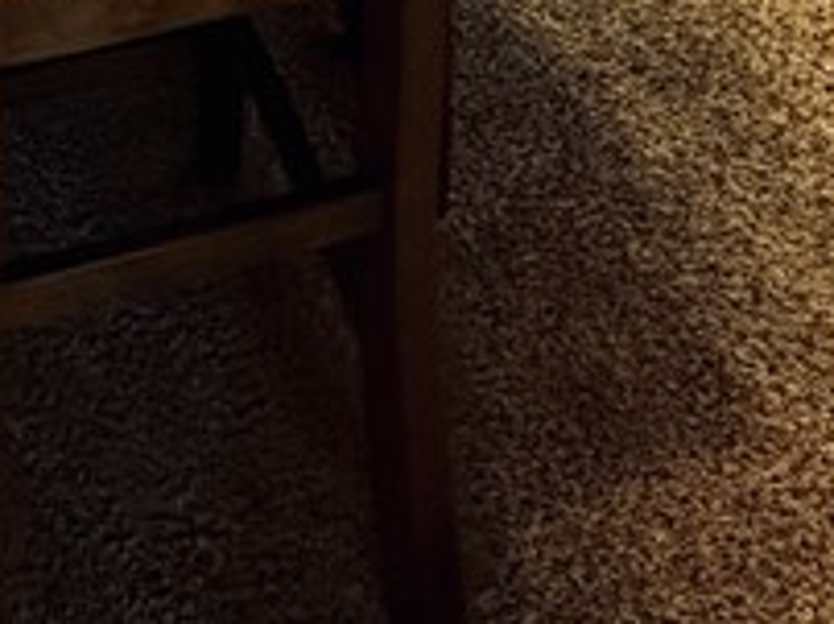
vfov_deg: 13.8
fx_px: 1709
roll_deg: +1.3
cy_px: -922
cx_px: -33
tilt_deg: -6.3
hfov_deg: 25.8
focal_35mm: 71
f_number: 2.2
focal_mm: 2.22
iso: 160
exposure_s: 1/60
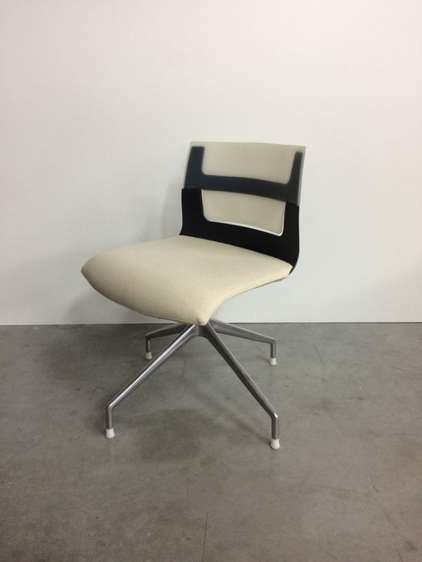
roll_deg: +2.5
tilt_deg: -17.1
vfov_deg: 61.7
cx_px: 211
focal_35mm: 29
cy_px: 281
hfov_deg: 48.2
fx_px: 472
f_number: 2.2
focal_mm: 4.15
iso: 160
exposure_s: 1/33
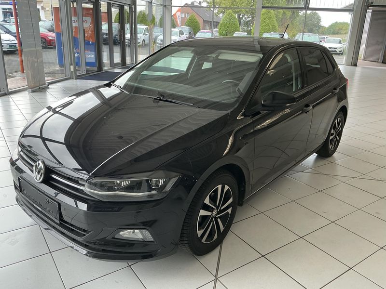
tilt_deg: -20.9
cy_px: 144
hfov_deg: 63.4
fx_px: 312
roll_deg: +1.2
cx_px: 193
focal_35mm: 28
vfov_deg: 49.7
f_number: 1.8
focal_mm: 3
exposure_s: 1/122
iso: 50
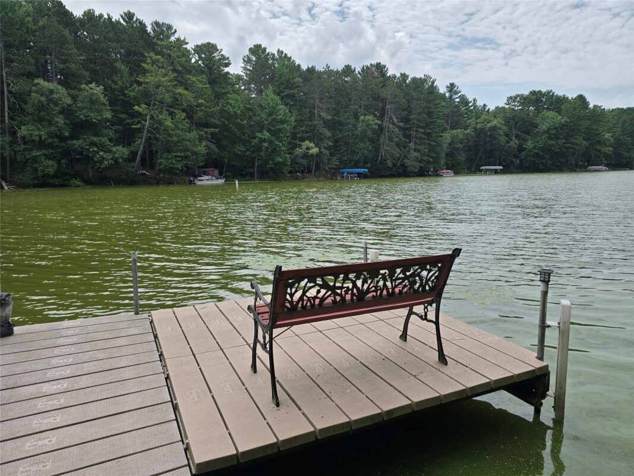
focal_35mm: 23
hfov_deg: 73.9
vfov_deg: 58.9
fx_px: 421
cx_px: 317
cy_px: 238
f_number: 1.7
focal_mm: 6.3
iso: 12
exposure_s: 1/986
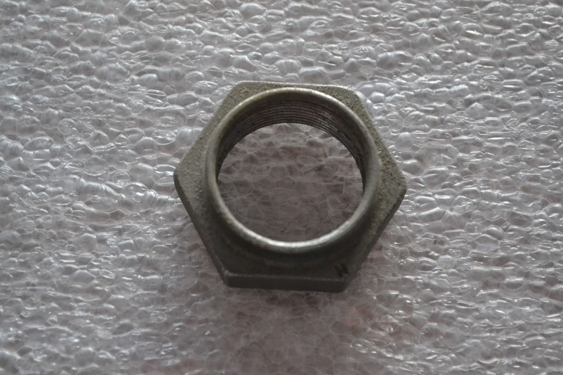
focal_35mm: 82
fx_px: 1290
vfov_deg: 16.6
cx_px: 282
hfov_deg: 24.6
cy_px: 188
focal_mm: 55
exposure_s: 1/60
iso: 3200
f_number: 5.6
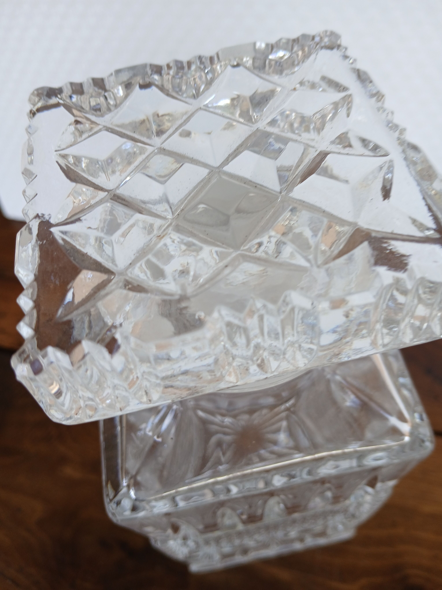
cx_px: 221
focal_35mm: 26
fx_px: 443
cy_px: 295
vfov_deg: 67.3
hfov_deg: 53.1
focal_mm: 3.98
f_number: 1.8
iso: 32
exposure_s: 1/100
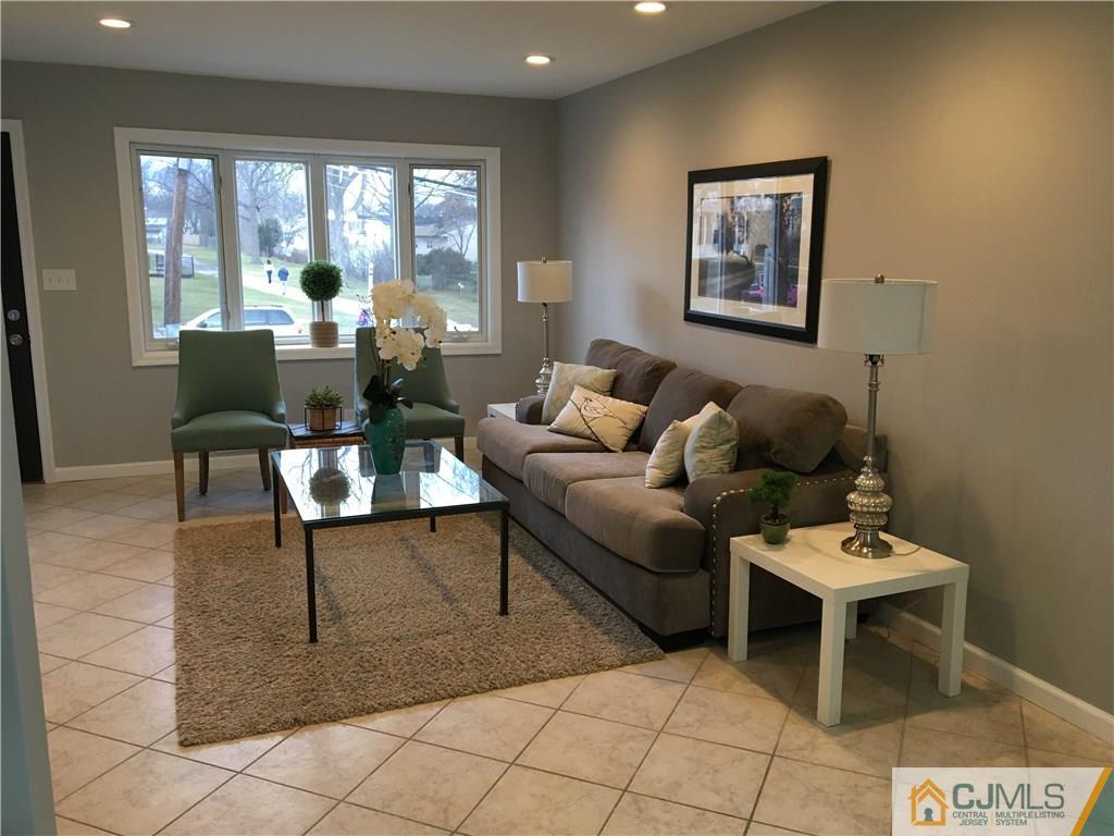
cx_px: 557
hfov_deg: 61.7
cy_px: 418
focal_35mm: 29
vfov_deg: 48.2
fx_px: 933
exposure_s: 1/30
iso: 40
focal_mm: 4.15
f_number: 2.2
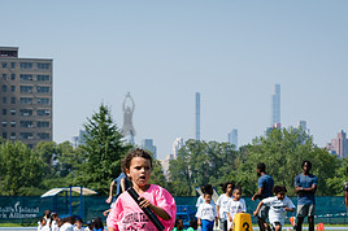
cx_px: 117
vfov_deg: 8.6
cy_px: 239
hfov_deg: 12.9
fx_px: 1535
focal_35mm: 159
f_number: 5.6
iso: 400
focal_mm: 70
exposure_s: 1/1600
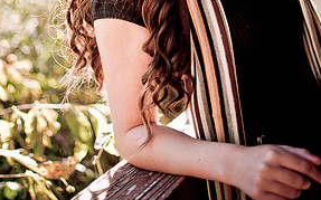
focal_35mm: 84
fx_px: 733
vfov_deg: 15.0
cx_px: 160
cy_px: -41
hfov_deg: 24.7
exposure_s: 1/400
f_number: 1.8
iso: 200
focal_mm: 35
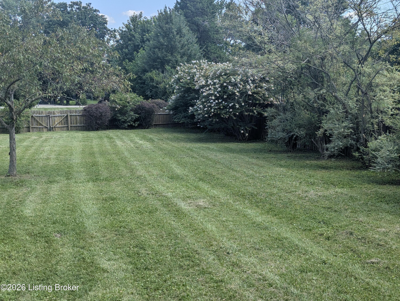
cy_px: 150
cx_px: 200
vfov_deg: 29.7
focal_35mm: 49
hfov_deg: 38.9
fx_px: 567
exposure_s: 1/772
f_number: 1.68
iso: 19
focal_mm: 6.9
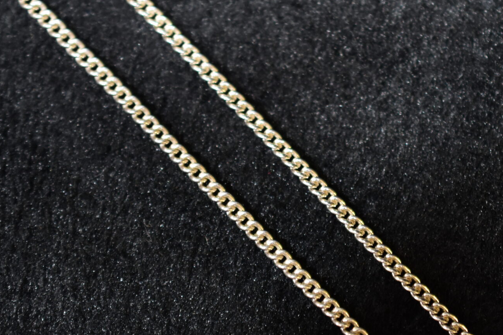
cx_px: 391
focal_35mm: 119
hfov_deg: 17.1
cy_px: 166
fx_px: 1663
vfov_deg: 11.5
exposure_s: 1/25
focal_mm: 40
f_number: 3.2
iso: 800
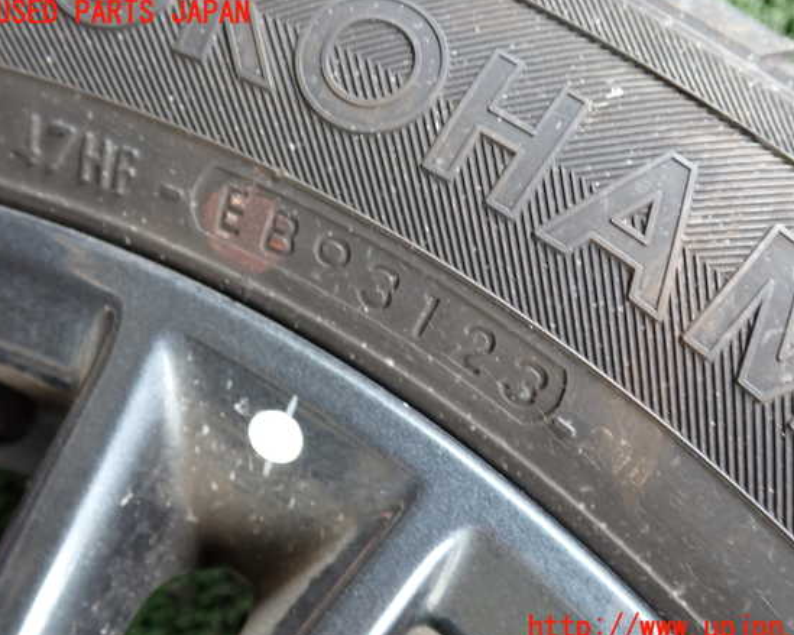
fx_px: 752
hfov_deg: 55.6
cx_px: 421
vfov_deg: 45.8
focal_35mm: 32
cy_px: 321
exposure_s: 1/40
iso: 200
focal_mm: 5.4
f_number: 2.3
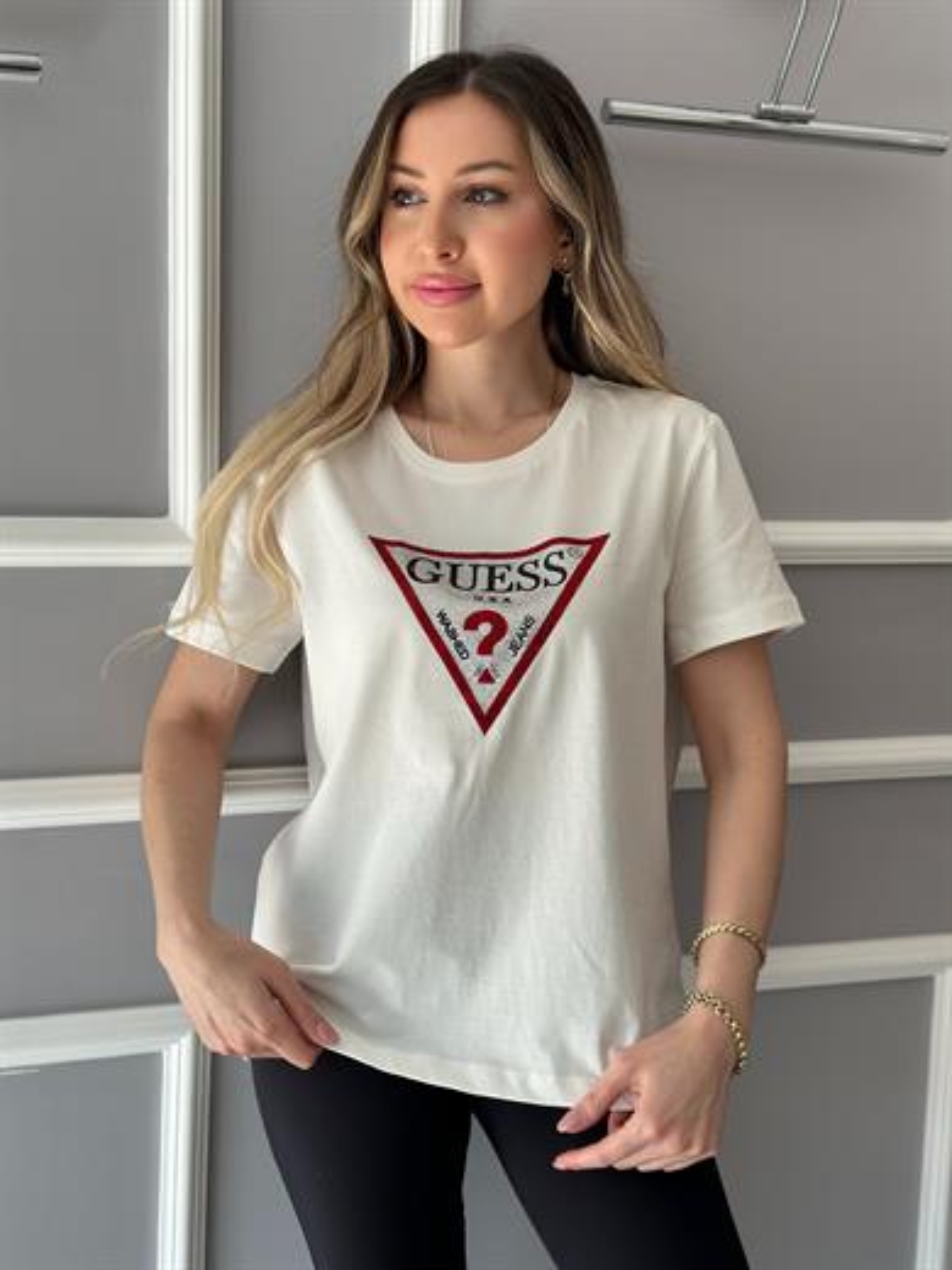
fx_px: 1760
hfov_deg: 30.3
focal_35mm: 48
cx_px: 476
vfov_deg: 39.7
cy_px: 635
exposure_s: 1/229
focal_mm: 6.86
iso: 80
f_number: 1.78
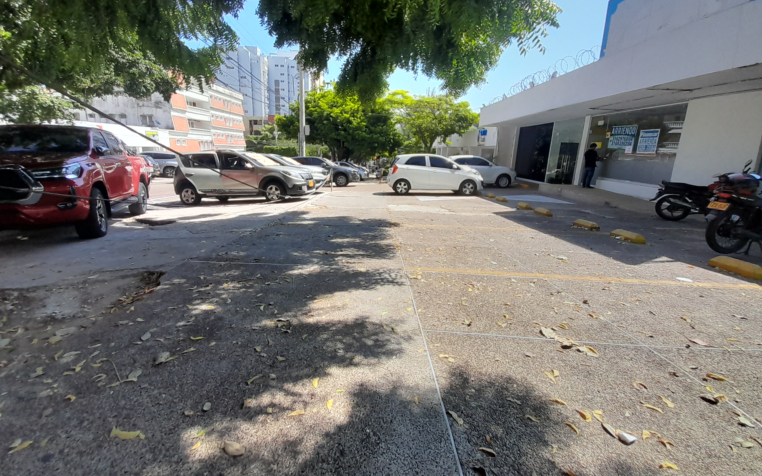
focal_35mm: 14
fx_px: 291
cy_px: 220
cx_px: 376
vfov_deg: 78.5
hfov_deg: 105.3
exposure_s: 1/770
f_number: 2.2
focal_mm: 1.13
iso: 40
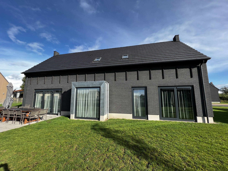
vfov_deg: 89.9
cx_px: 114
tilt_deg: +8.3
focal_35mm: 13
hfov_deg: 106.2
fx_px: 86
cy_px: 86
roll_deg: +0.3
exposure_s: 1/708
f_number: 1.8
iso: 32
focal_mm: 1.57
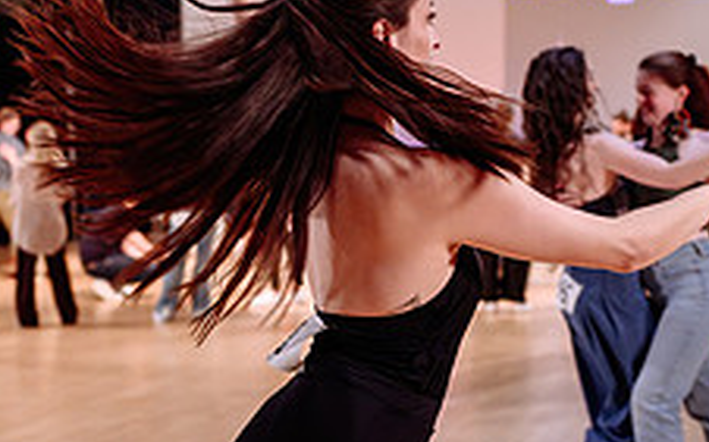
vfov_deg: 16.1
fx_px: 1564
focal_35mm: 81
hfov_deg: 25.2
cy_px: 302
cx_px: 159
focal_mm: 28
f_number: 2
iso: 1250
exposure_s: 1/250
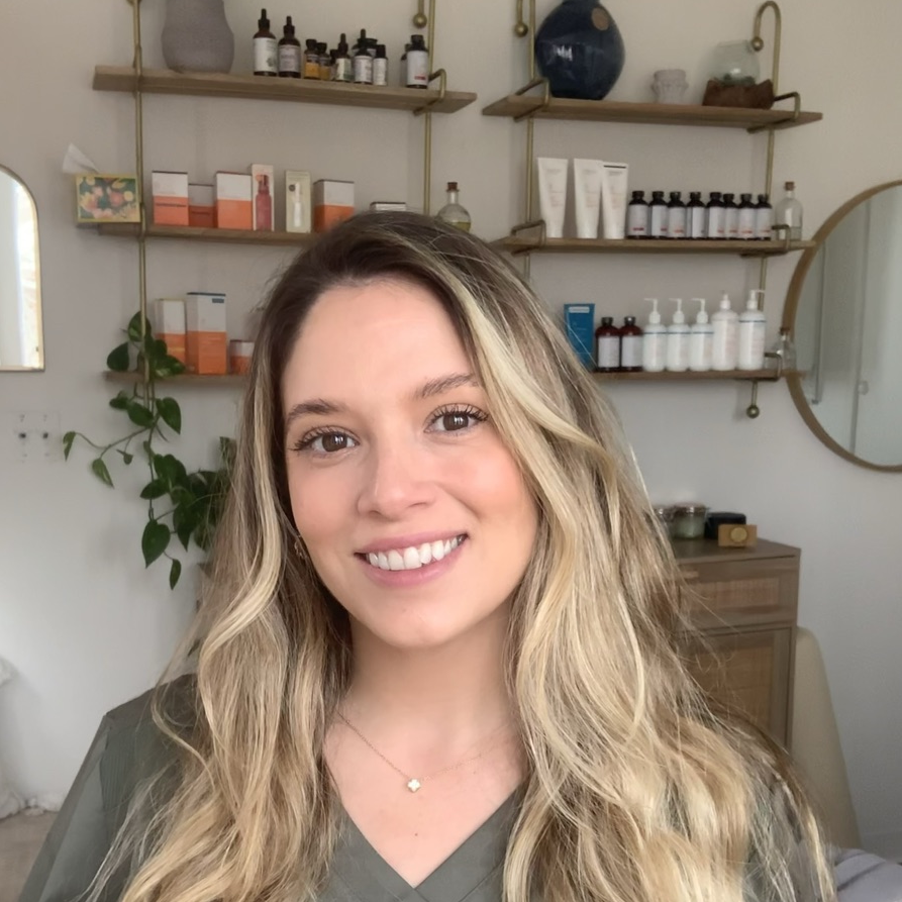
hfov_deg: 43.9
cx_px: 453
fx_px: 1120
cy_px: 581
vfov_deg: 43.4
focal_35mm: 38
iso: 50
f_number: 2.2
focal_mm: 2.87
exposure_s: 1/121
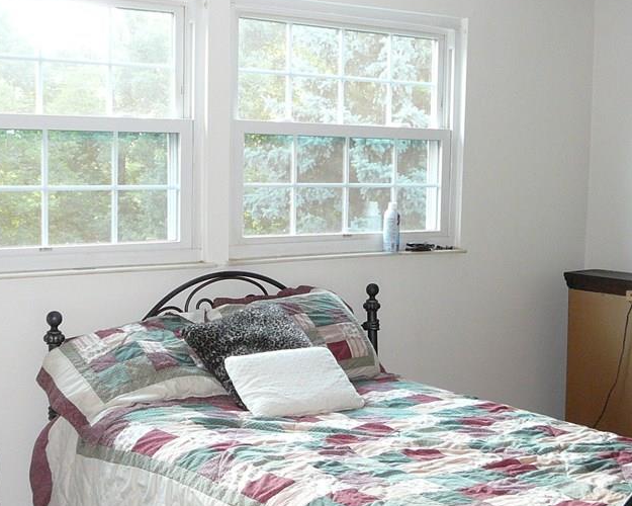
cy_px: 292
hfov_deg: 33.6
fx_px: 1047
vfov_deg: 27.1
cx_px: 309
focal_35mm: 56
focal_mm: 5.2
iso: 250
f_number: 2.8
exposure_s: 1/30
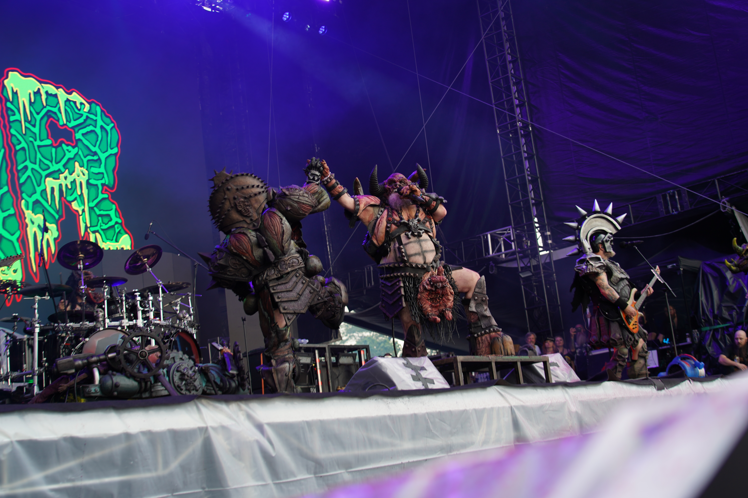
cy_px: 249
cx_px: 374
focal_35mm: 44
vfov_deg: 30.5
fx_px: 914
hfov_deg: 44.5
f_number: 4
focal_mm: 44
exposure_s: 1/125
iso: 200
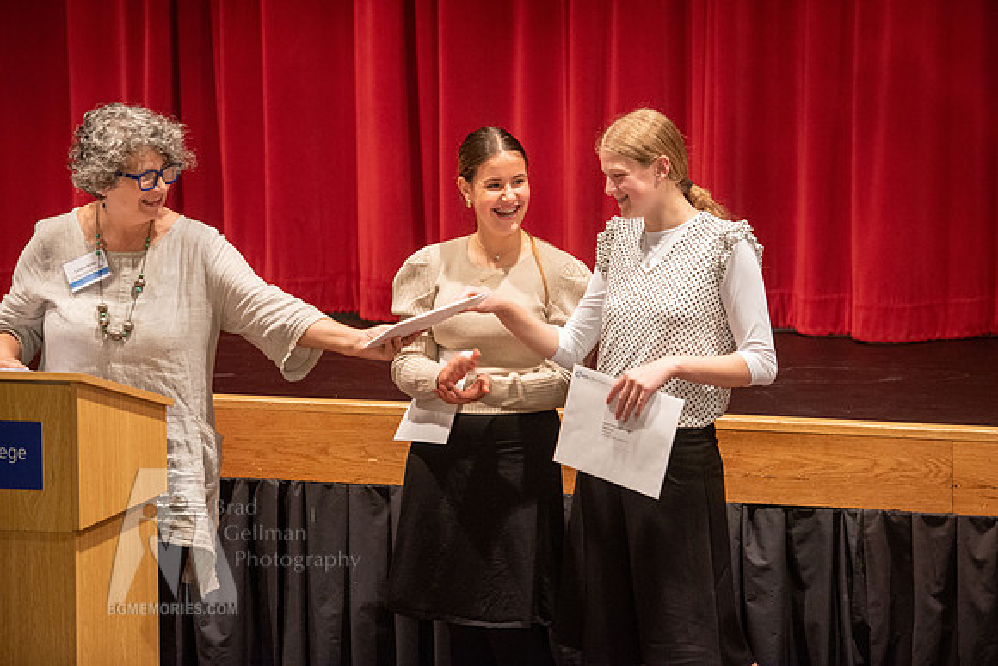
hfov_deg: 15.2
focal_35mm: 135
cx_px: 499
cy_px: 333
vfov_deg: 10.2
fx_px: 3743
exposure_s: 1/80
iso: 2500
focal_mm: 135
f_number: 2.8
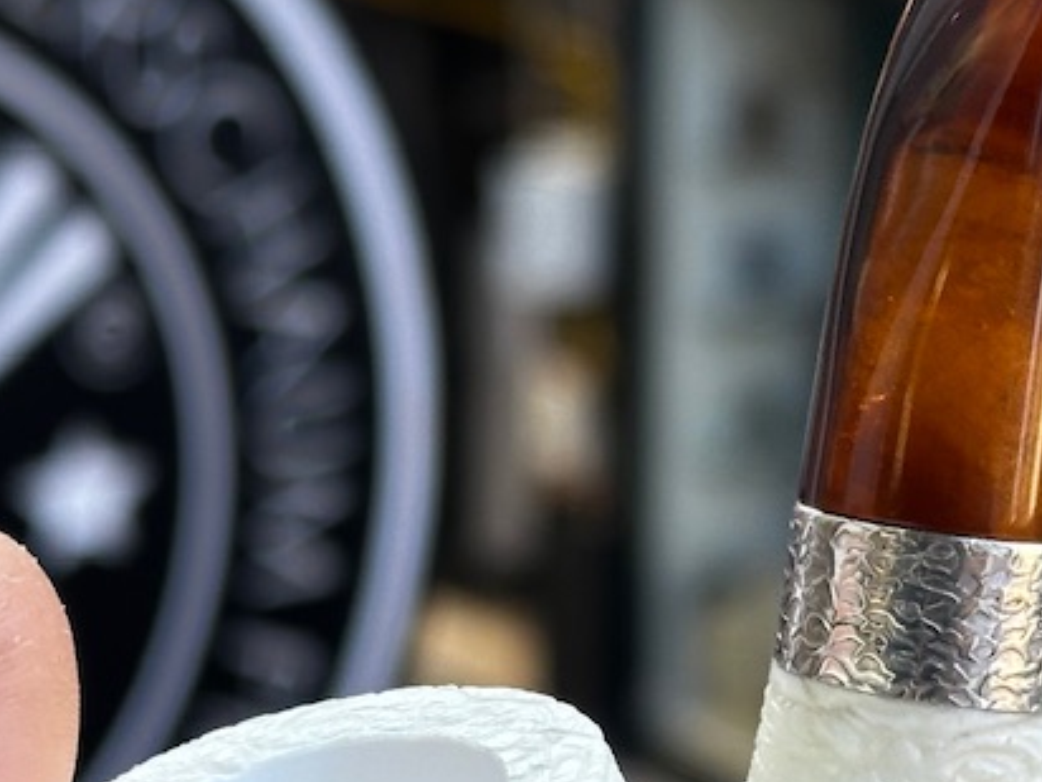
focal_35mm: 149
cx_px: 754
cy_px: 655
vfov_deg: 9.9
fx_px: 4485
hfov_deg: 13.2
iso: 64
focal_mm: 6.86
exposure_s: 1/229
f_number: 1.78
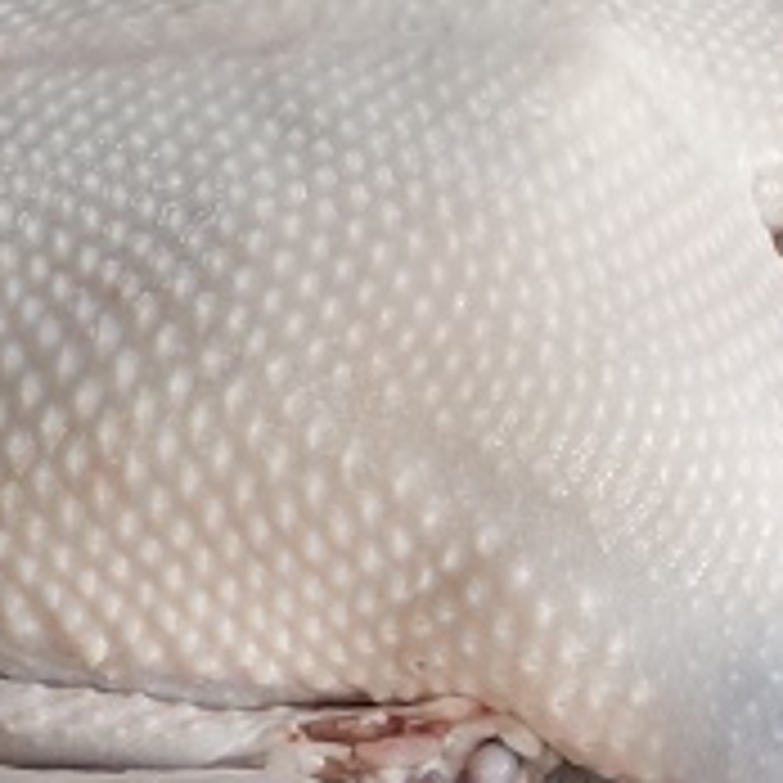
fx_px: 3199
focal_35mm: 125
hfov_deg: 13.6
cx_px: 914
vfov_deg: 12.6
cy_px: 1460
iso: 239
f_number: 1.88
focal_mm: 5.56
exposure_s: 1/100
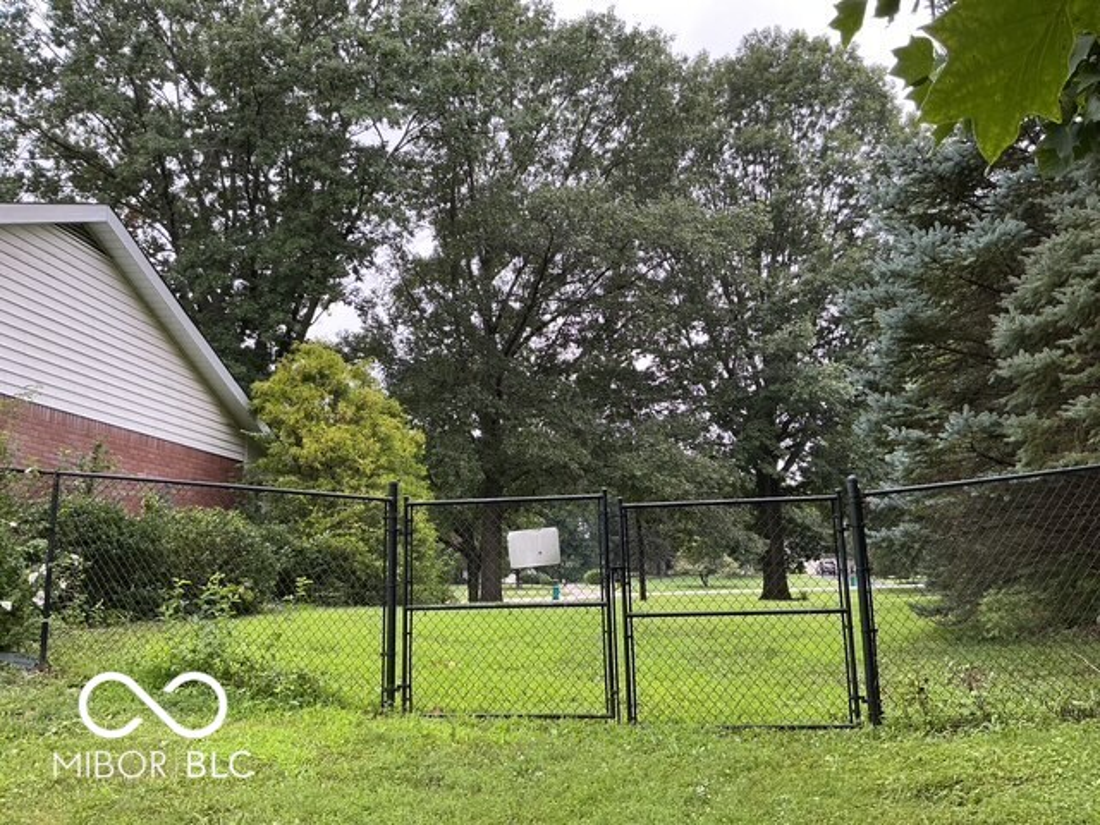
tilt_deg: +11.1
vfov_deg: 48.2
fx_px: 922
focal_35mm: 29
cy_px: 412
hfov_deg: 61.7
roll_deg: +1.1
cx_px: 550
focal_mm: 3
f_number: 1.8
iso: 25
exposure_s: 1/165
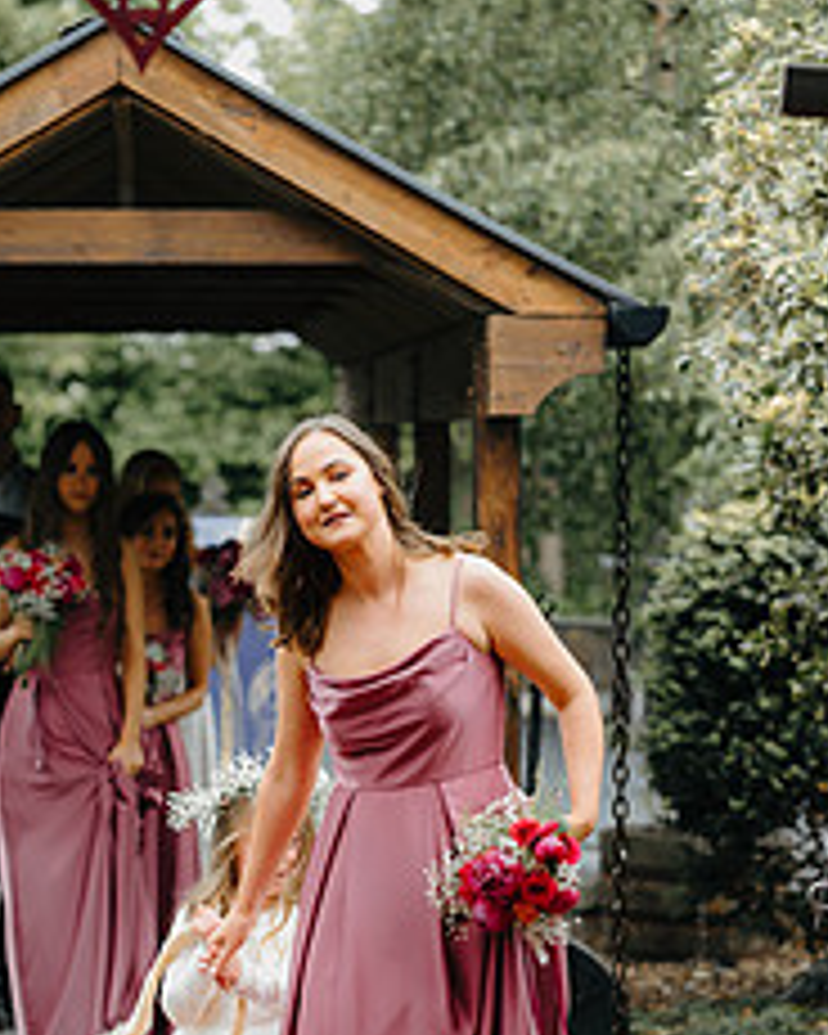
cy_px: 932
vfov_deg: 12.3
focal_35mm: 156
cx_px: 279
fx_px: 4779
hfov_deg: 9.9
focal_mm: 85
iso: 100
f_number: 2.8
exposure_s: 1/400
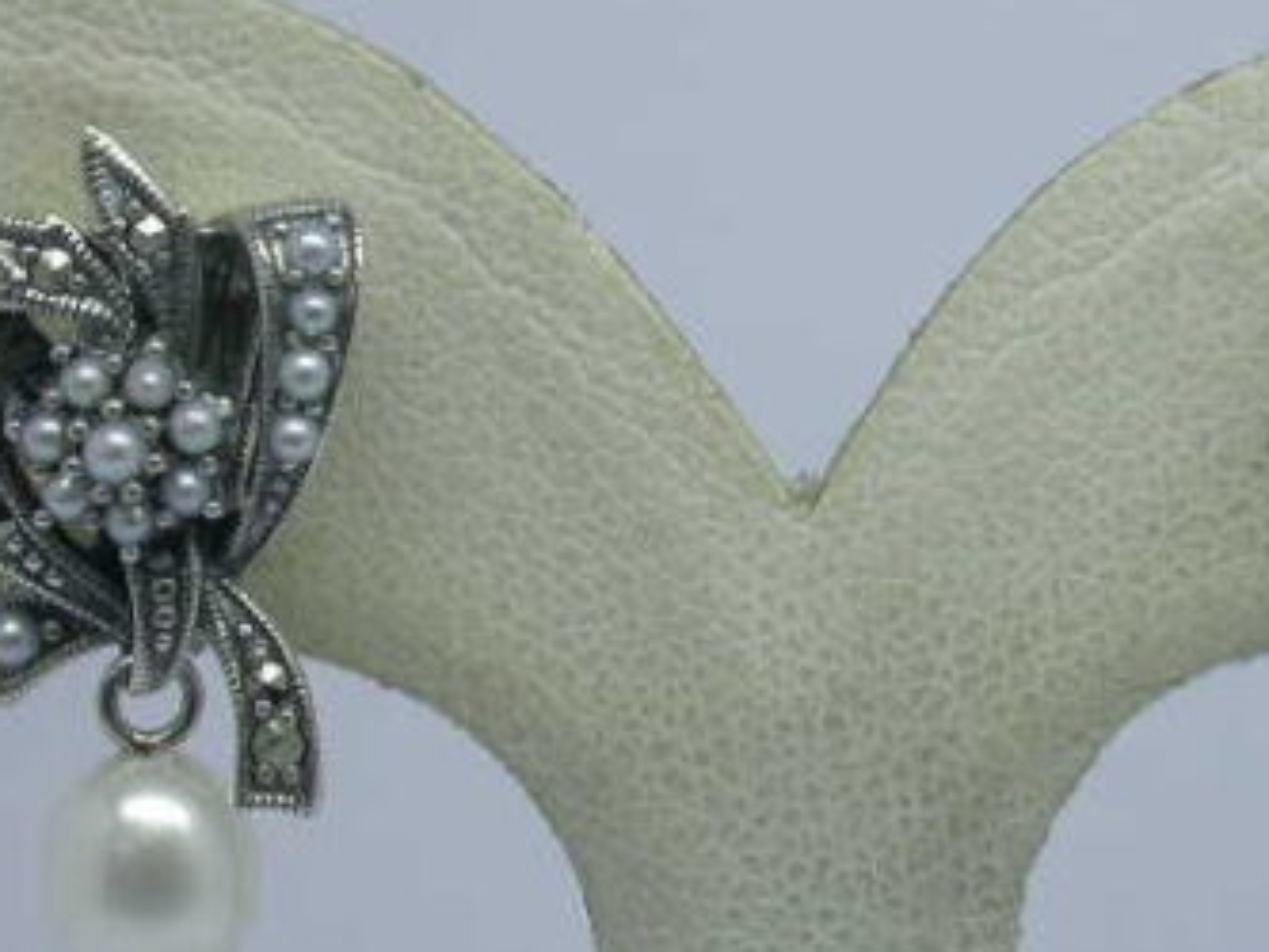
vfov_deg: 9.7
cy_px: 522
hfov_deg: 12.9
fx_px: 5611
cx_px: 876
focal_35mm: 153
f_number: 4.1
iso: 100
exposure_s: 1/108
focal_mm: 17.7
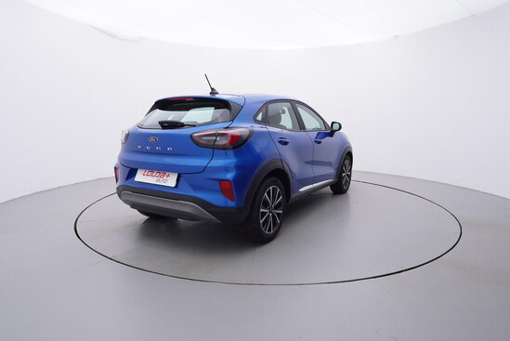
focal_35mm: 22
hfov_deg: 77.3
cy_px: 170
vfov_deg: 56.2
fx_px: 319
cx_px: 255
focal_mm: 15
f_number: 5
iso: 200
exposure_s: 1/80
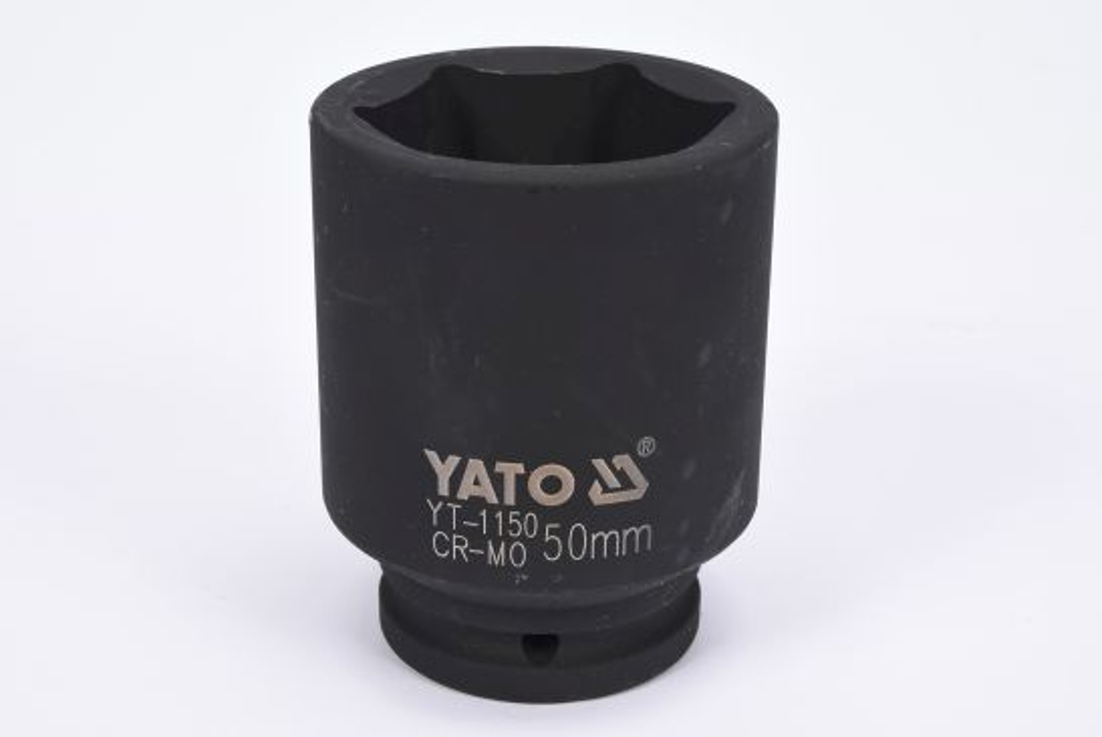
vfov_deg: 18.2
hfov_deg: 27.0
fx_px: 2298
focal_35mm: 75
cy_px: 368
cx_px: 551
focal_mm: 50
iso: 250
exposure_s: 1/125
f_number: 16
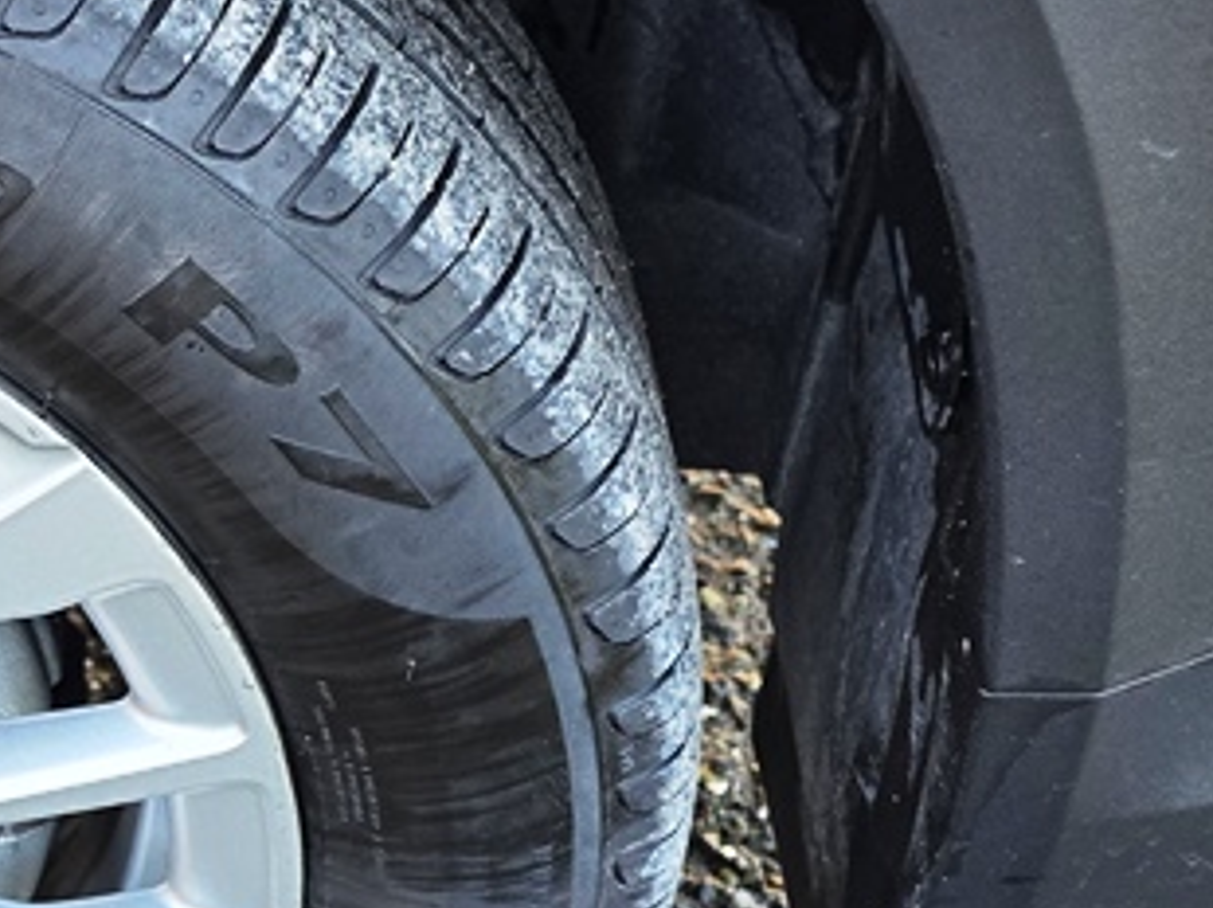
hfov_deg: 20.6
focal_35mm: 76
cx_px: -767
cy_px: 704
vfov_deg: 19.2
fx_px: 2661
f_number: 1.7
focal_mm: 6.3
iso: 200
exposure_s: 1/180
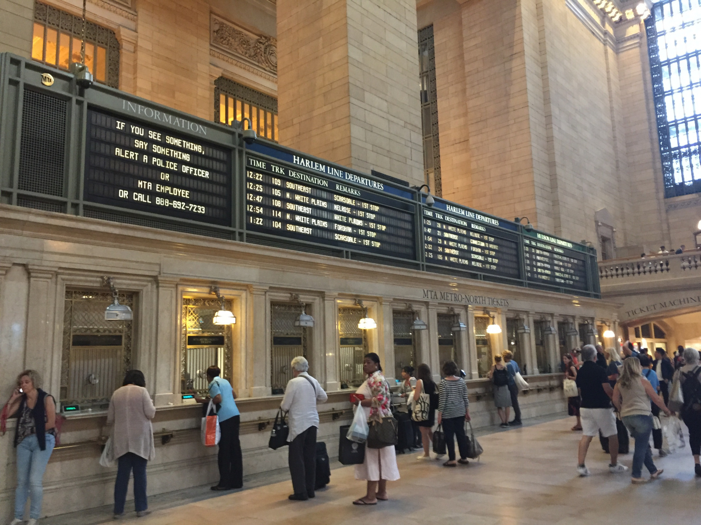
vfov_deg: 48.2
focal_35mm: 29
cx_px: 350
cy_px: 262
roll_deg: +1.5
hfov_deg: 61.7
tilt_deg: +9.4
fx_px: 587
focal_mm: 4.15
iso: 250
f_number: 2.2
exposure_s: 1/17
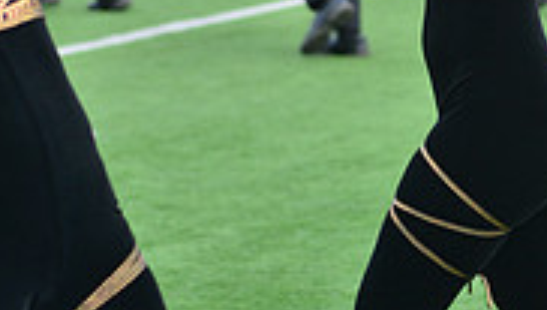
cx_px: 440
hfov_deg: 7.4
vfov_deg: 4.2
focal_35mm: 289
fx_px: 4198
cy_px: -283
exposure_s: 1/500
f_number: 5.6
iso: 200
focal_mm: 112
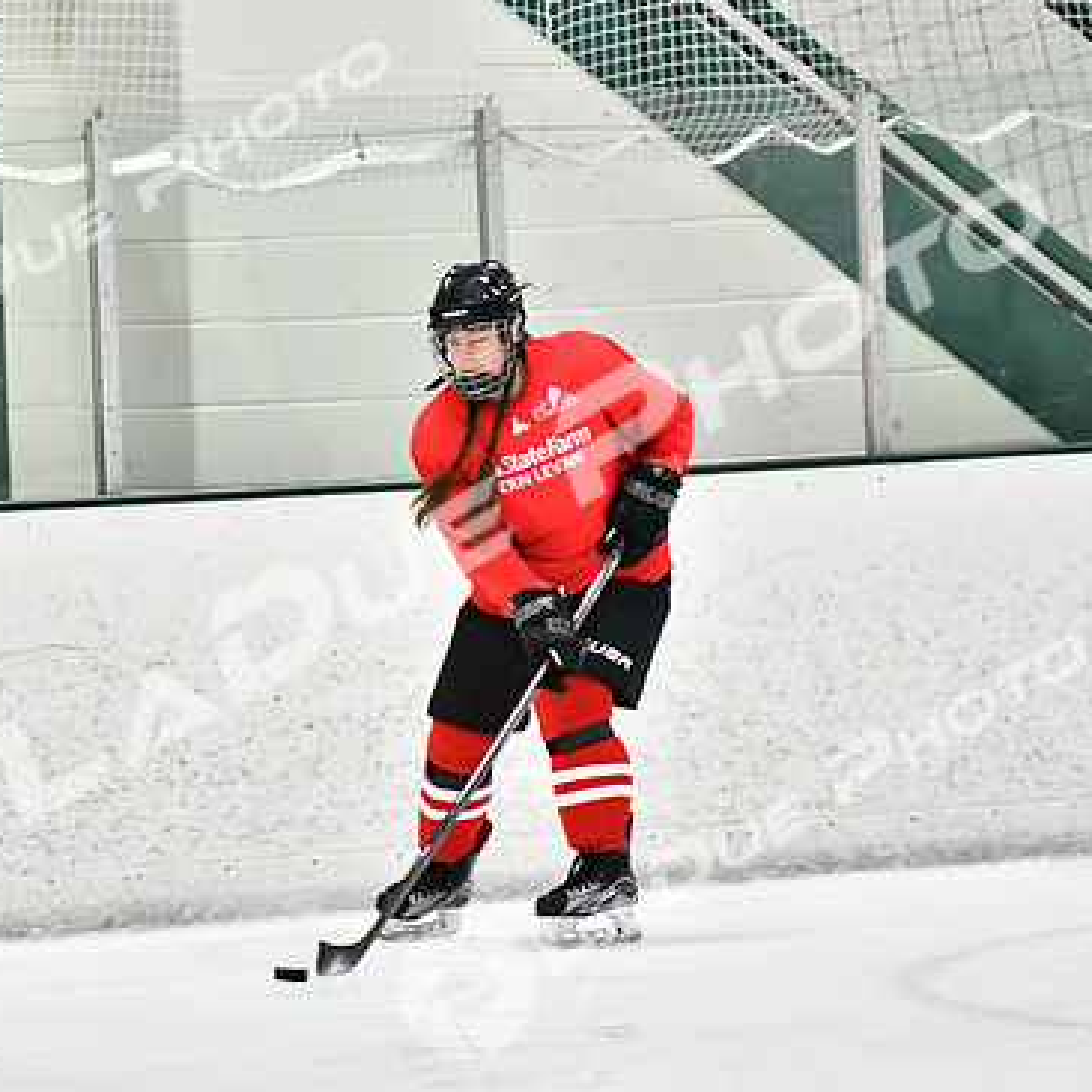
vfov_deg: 4.3
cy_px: 550
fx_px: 14419
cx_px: 391
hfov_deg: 4.3
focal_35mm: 404
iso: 5000
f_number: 2.8
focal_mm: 200
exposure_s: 1/1250
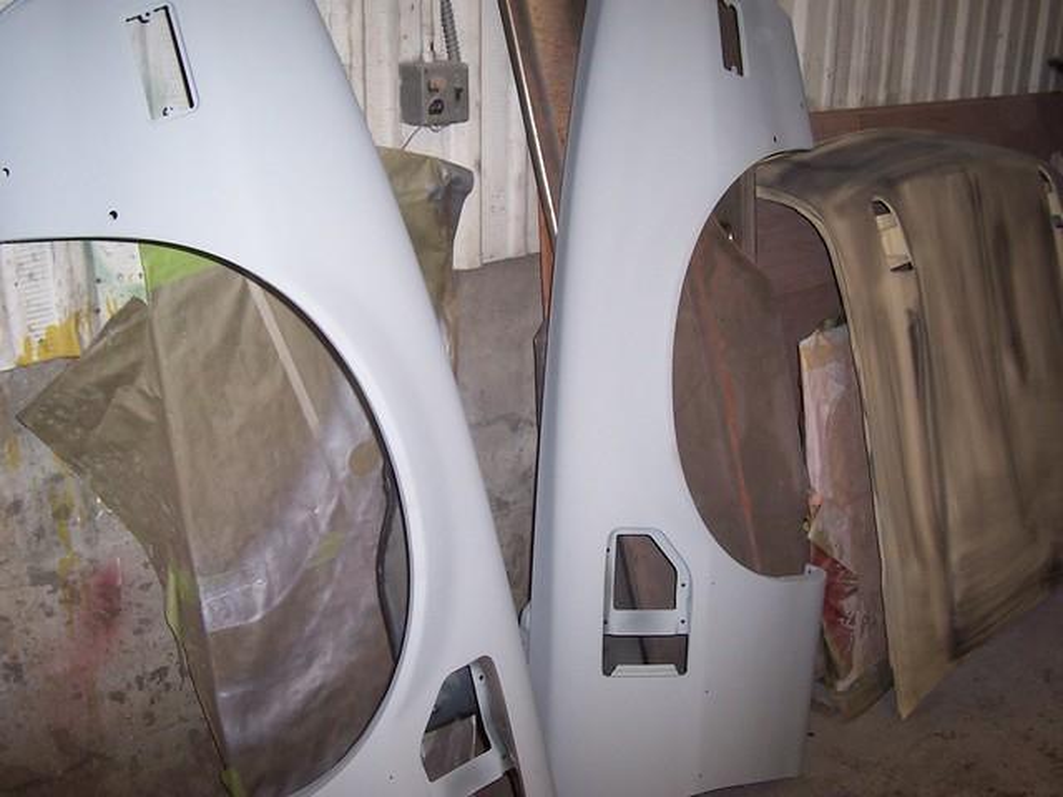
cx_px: 532
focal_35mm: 37
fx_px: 1136
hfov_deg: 50.1
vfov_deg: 38.7
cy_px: 398
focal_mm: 5.6
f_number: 2.8
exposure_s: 1/60
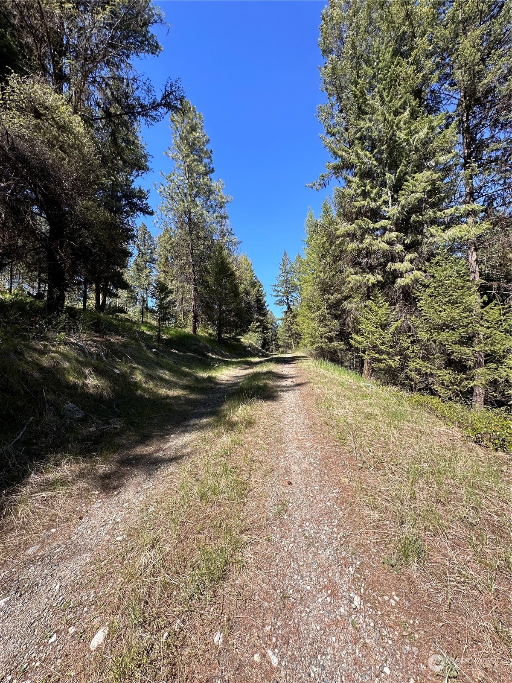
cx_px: 256
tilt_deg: +6.5
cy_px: 342
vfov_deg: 102.1
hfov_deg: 85.7
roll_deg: +1.2
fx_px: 276
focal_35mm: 14
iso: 50
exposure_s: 1/1043
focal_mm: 2.22
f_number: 2.2
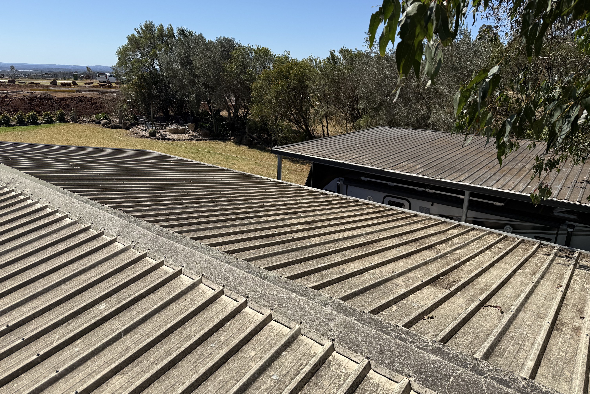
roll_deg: -2.5
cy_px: 187
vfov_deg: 51.3
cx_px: 295
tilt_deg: -14.1
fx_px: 410
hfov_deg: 71.5
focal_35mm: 25
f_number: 1.78
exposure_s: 1/5319
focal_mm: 6.76
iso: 80
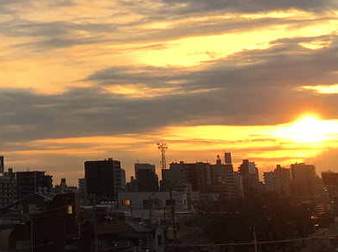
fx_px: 1141
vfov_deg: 11.7
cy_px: -209
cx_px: -11
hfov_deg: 16.4
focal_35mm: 117
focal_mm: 4.15
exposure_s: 1/615
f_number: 2.2
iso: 25
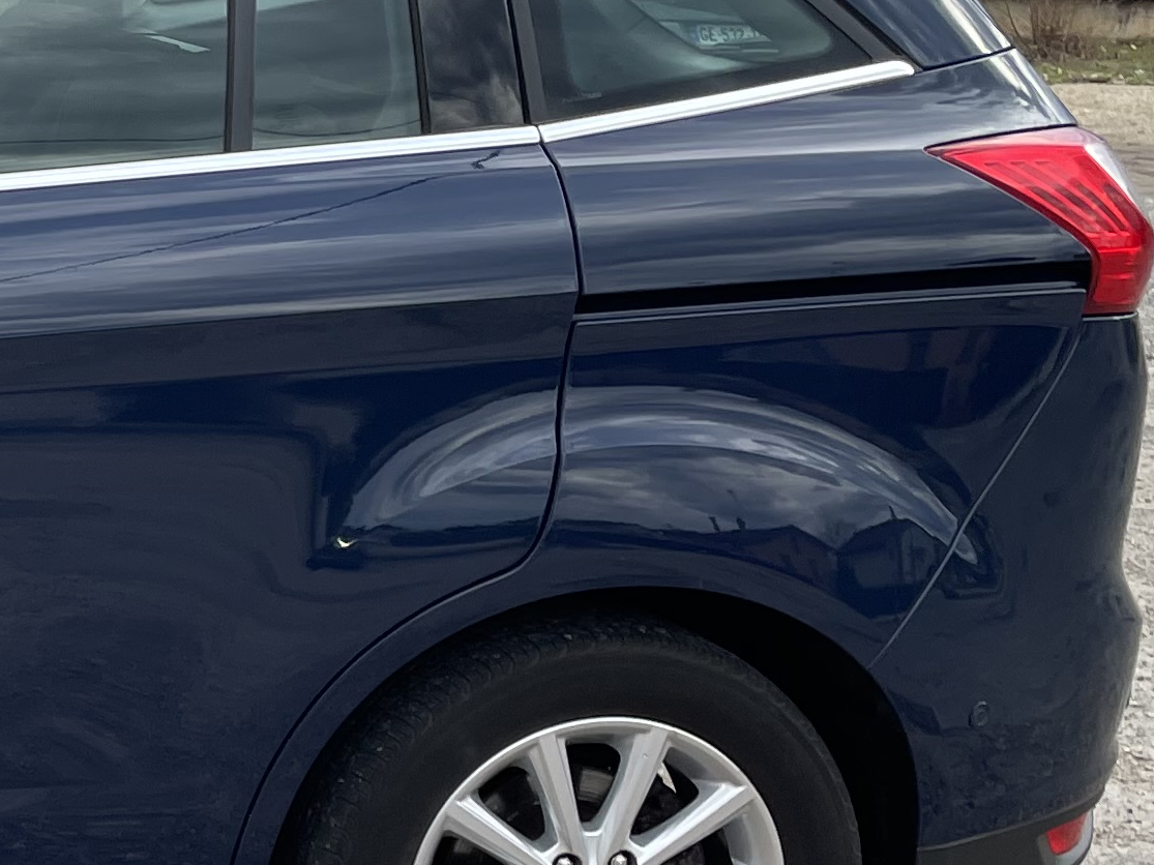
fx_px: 3133
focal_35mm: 94
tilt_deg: -11.3
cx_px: -634
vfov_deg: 15.7
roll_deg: -1.6
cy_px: 501
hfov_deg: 18.3
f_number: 1.6
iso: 32
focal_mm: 4.2
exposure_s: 1/587
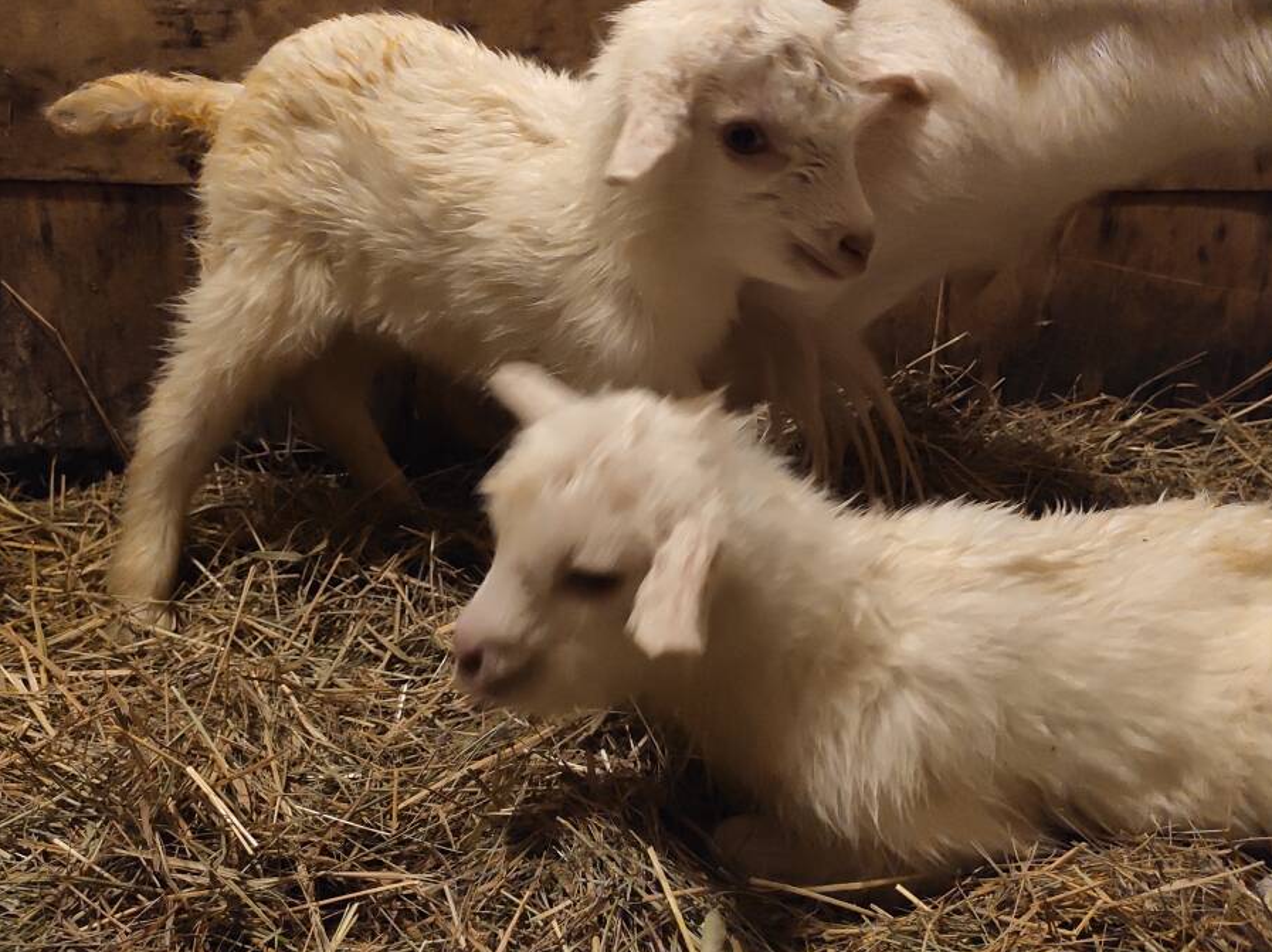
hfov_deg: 61.7
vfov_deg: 48.2
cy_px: 475
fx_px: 1065
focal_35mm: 29
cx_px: 661
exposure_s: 1/50
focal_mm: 4.77
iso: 6146
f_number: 1.75
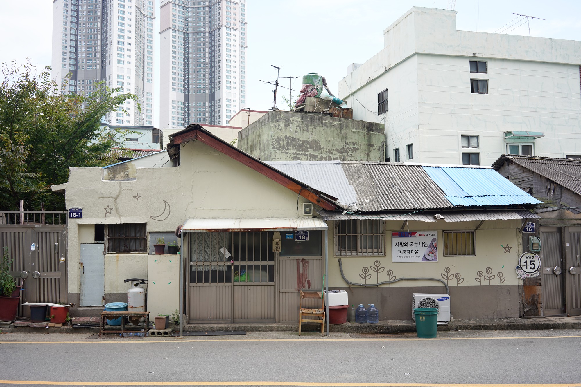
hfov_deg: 54.4
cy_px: 194
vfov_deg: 37.9
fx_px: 565
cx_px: 290
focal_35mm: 35
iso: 100
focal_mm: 35
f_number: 9
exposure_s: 1/100
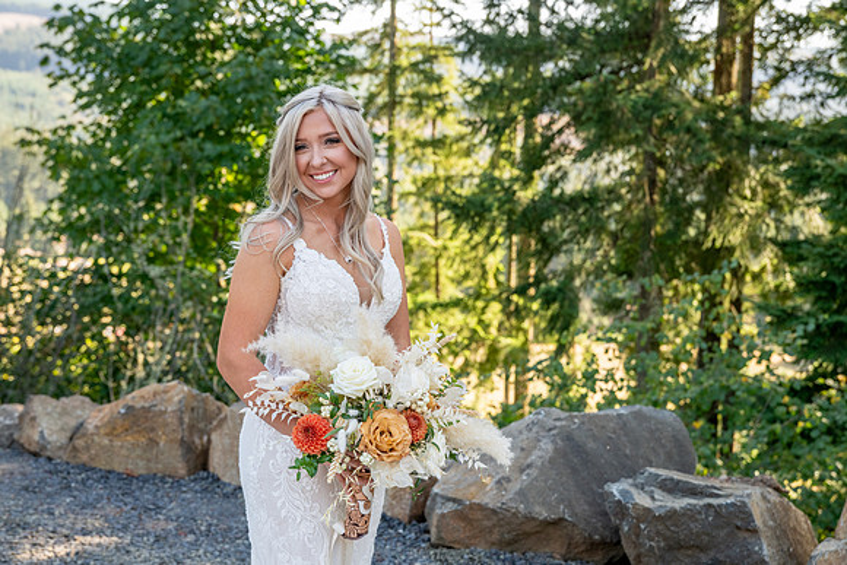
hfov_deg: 36.2
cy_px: 282
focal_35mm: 55
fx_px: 1294
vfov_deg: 24.6
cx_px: 424
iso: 640
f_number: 5
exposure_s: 1/400
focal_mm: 55
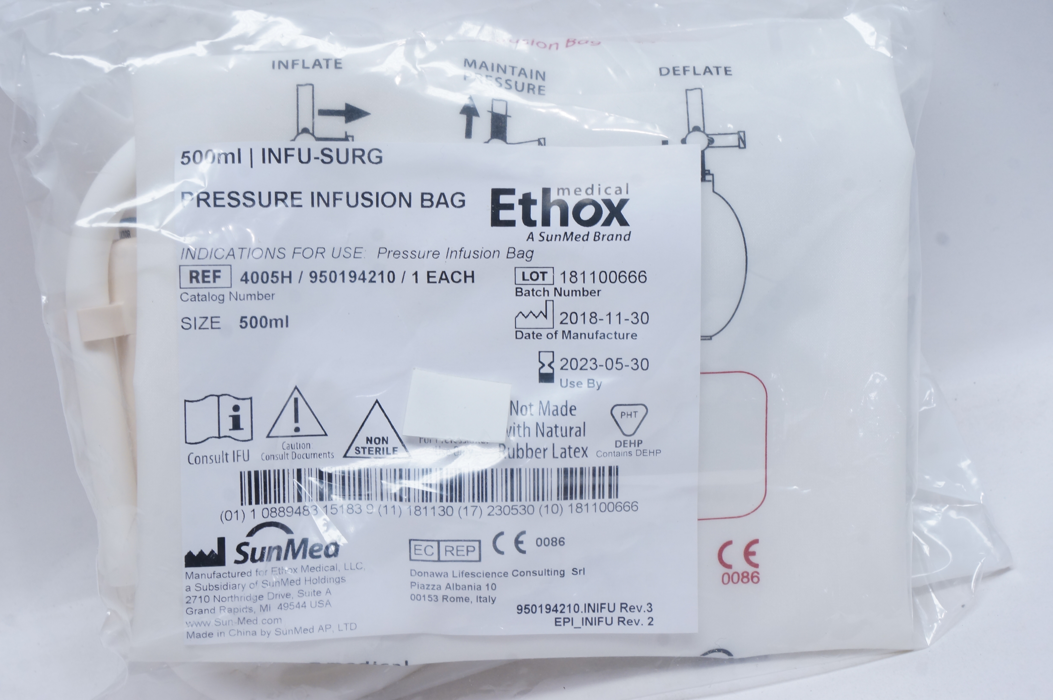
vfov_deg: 22.0
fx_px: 1797
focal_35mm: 62
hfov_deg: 32.7
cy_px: 350
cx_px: 526
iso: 400
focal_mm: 41
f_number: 13
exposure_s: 1/10
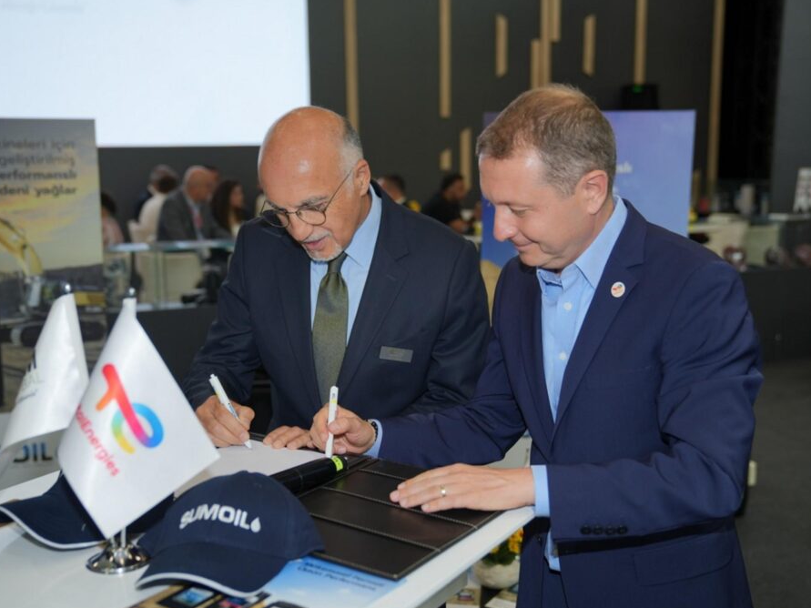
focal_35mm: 42
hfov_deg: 44.8
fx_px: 984
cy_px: 306
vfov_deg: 34.3
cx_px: 387
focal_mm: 38
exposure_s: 1/160
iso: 100
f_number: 2.8
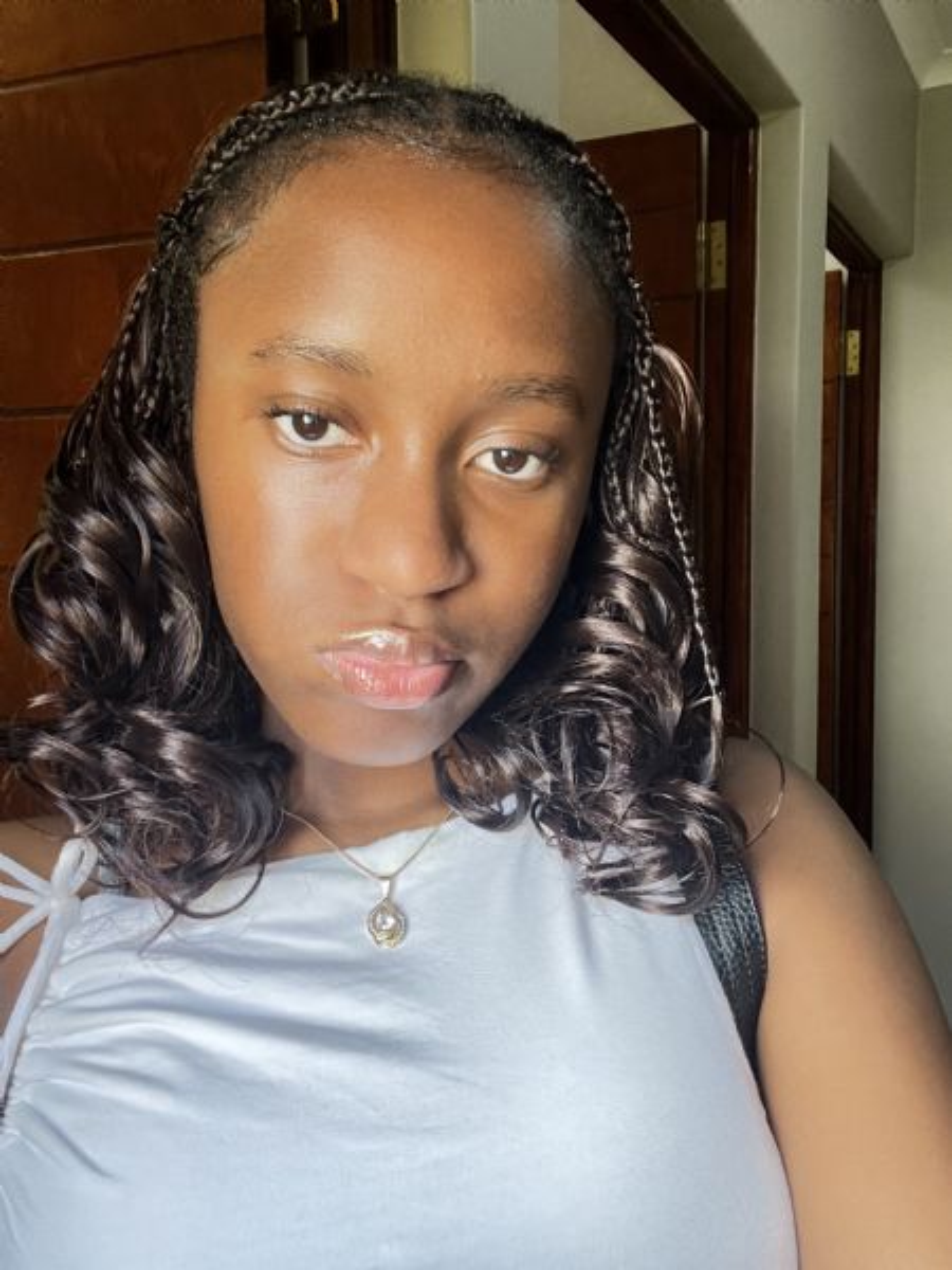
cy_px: 635
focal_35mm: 30
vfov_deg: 60.0
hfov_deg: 46.8
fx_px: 1100
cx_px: 476
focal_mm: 2.71
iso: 250
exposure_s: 1/60
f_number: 2.2
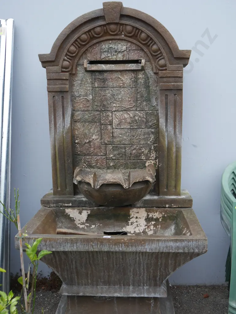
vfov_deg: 53.9
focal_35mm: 34
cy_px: 157
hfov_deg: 41.8
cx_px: 118
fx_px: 309
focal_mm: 17
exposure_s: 1/200
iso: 200
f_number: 4.5
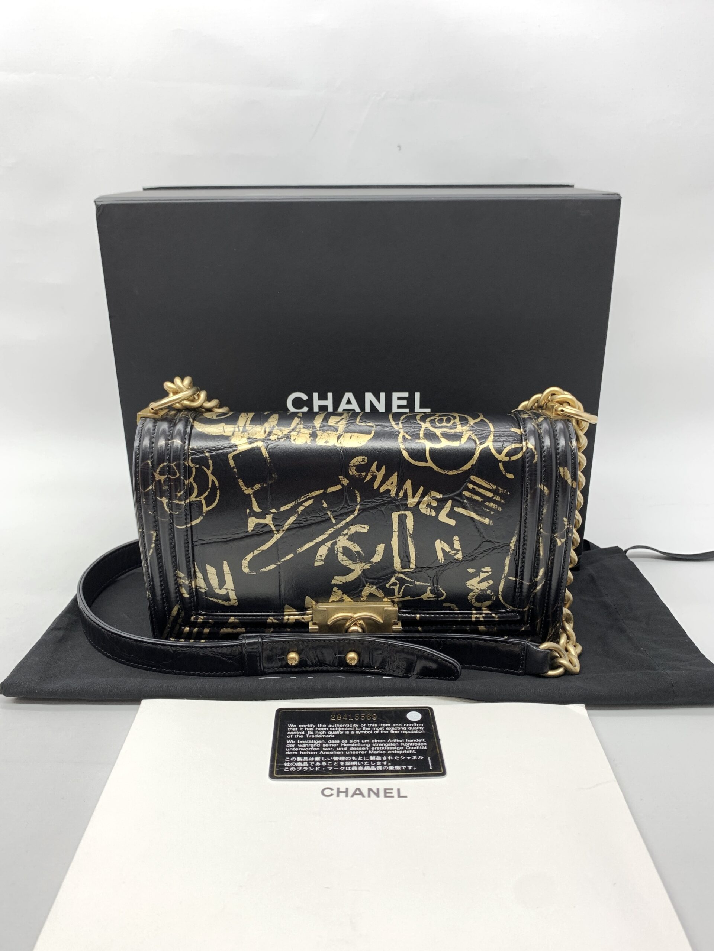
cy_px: 476
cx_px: 357
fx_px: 715
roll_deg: +0.3
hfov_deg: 53.1
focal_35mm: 26
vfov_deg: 67.3
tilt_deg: -19.2
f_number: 1.8
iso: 40
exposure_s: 1/100
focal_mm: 4.25
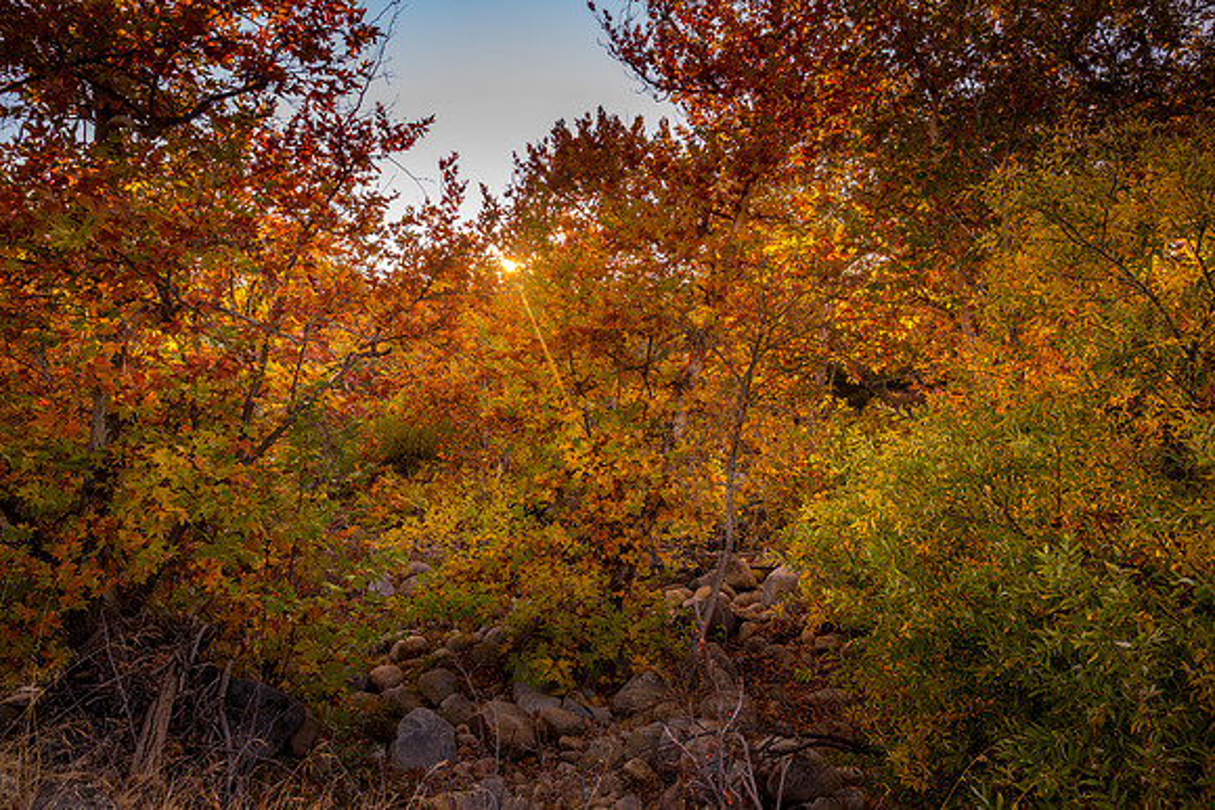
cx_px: 608
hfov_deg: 73.7
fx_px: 810
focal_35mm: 24
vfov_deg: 53.2
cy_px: 405
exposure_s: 1/15
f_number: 8
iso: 100
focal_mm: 24
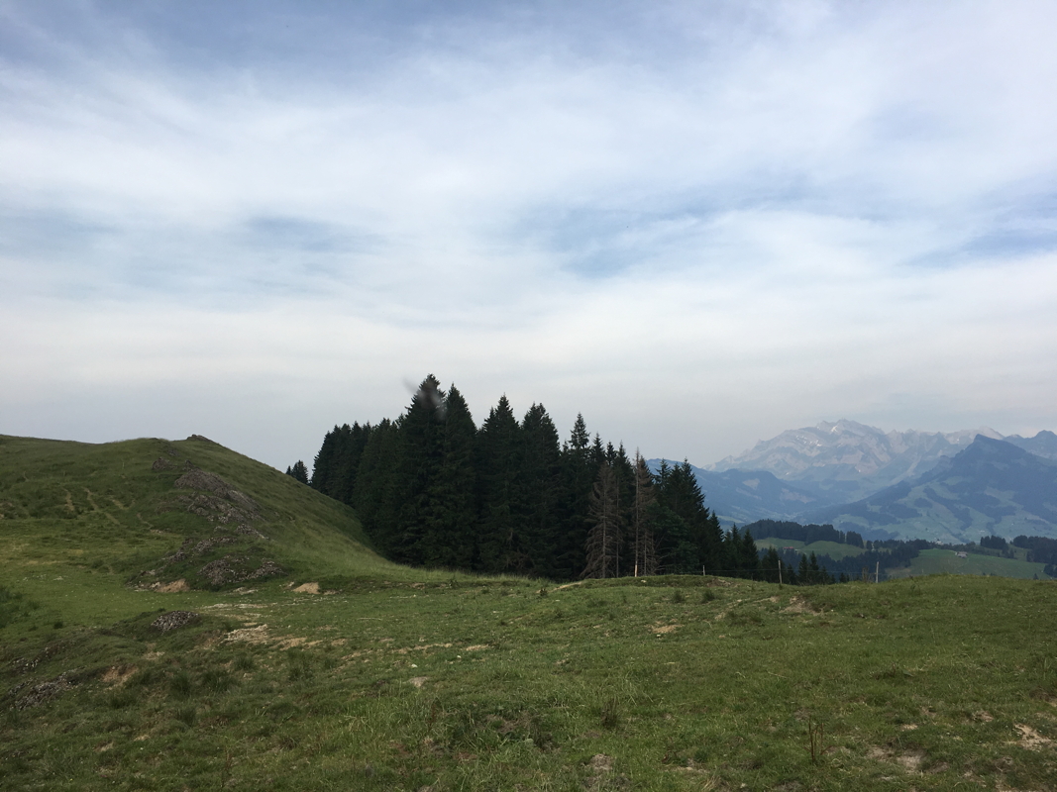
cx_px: 528
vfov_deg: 48.2
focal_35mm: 29
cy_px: 396
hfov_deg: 61.7
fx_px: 885
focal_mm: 4.15
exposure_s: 1/1131
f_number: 2.2
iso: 25
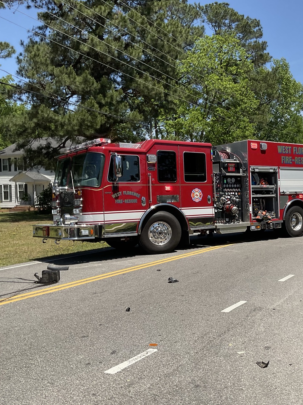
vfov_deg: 47.9
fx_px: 455
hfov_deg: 35.2
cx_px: 257
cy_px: 204
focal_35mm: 39
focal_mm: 3
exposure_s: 1/1912
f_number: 1.8
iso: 16
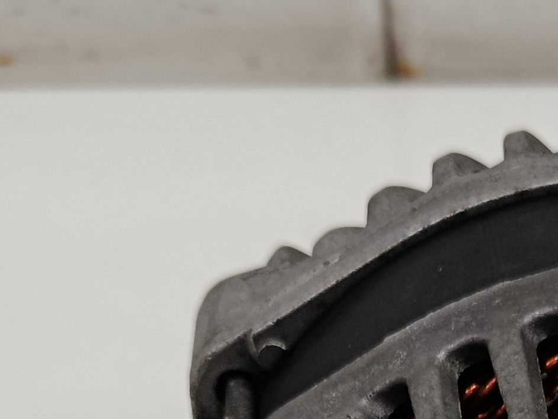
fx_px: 1644
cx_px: 569
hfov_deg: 18.7
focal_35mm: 102
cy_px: 800
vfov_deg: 12.9
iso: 942
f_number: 1.7
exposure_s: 1/100
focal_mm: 5.24
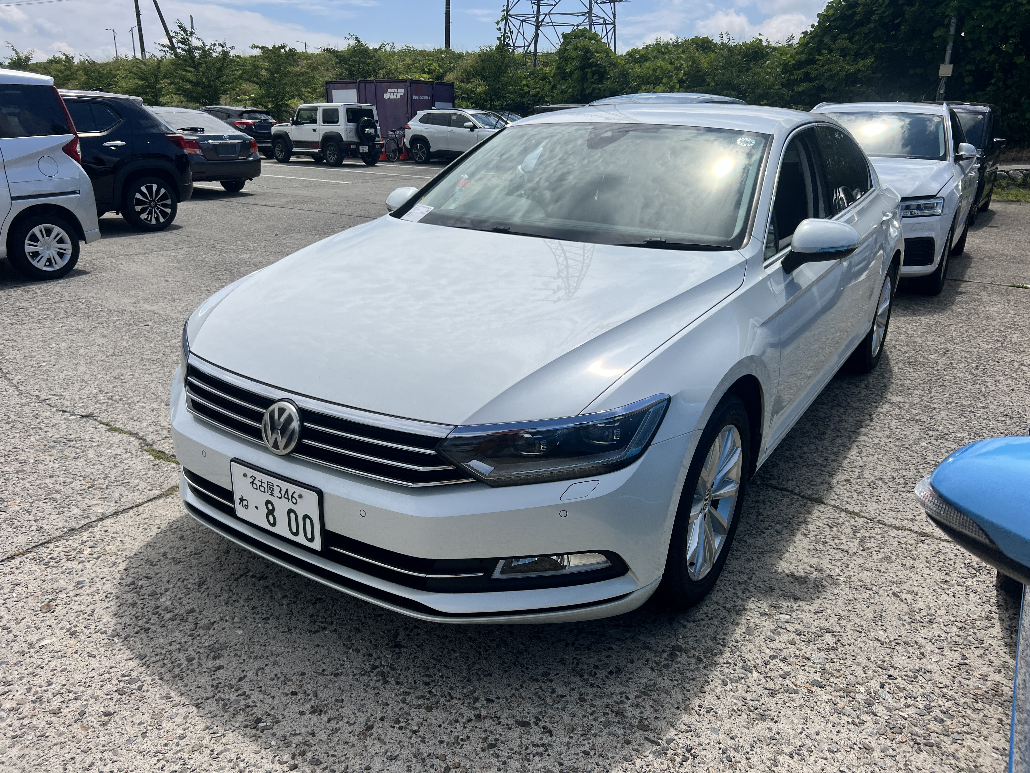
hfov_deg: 67.3
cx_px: 515
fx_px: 774
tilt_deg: -15.6
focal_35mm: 26
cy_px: 386
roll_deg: +0.3
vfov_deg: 53.1
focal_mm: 5.7
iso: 50
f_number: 1.5
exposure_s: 1/7463
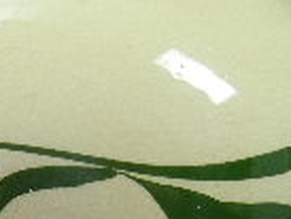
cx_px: -13
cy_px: 272
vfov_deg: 6.1
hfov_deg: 8.1
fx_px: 2045
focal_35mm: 243
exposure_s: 1/30
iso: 268
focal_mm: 9.3
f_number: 3.9
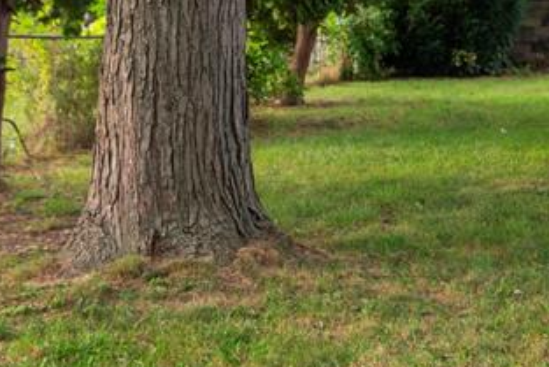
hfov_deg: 27.3
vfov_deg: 18.9
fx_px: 1098
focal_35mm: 72
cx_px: 465
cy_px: 119
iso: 250
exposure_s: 1/80
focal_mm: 22
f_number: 2.8
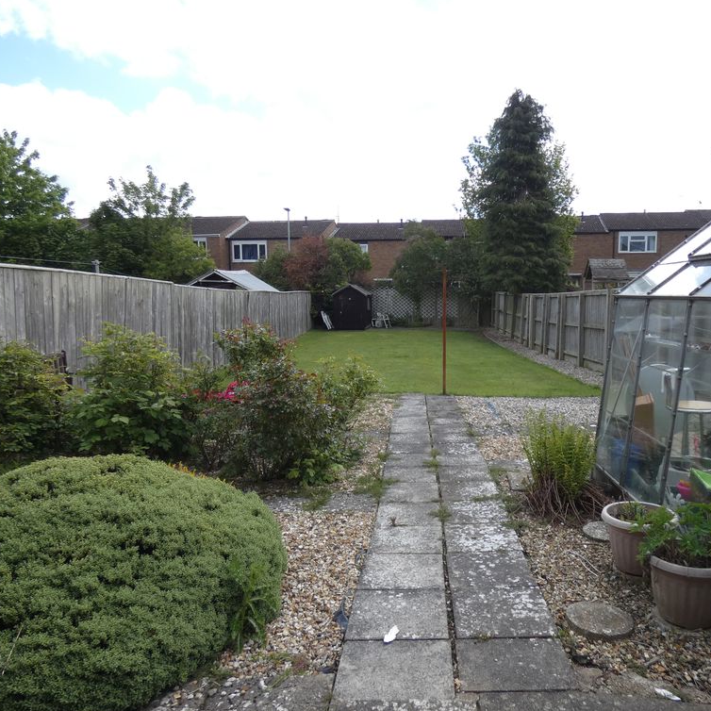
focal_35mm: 24
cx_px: 438
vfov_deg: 65.0
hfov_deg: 64.2
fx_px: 558
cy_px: 358
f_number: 2.8
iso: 80
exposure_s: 1/640
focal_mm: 3.6
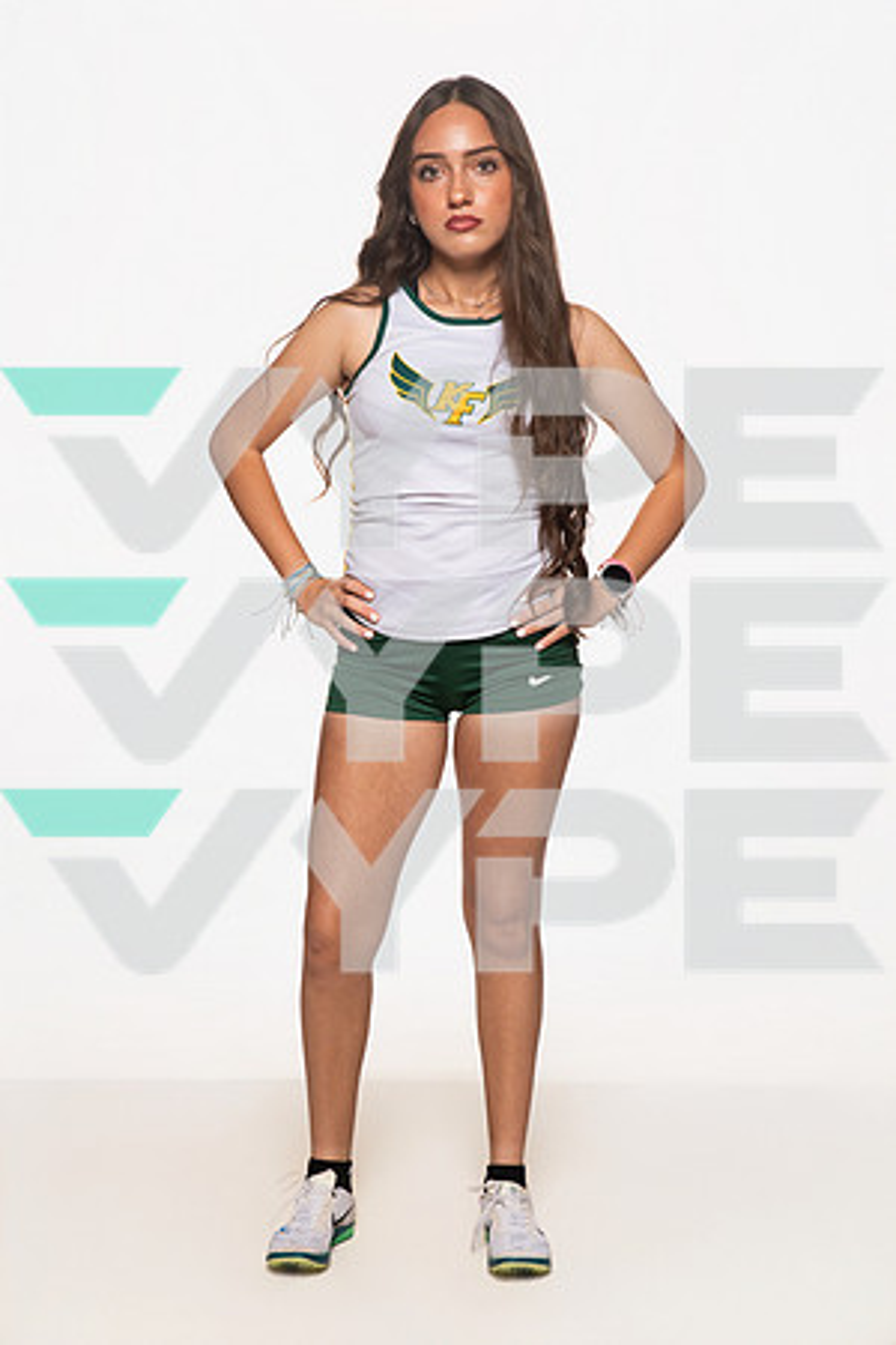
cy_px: 672
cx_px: 448
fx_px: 2314
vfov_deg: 32.4
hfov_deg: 21.9
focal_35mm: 62
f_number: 7.1
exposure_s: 1/320
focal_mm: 62
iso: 800
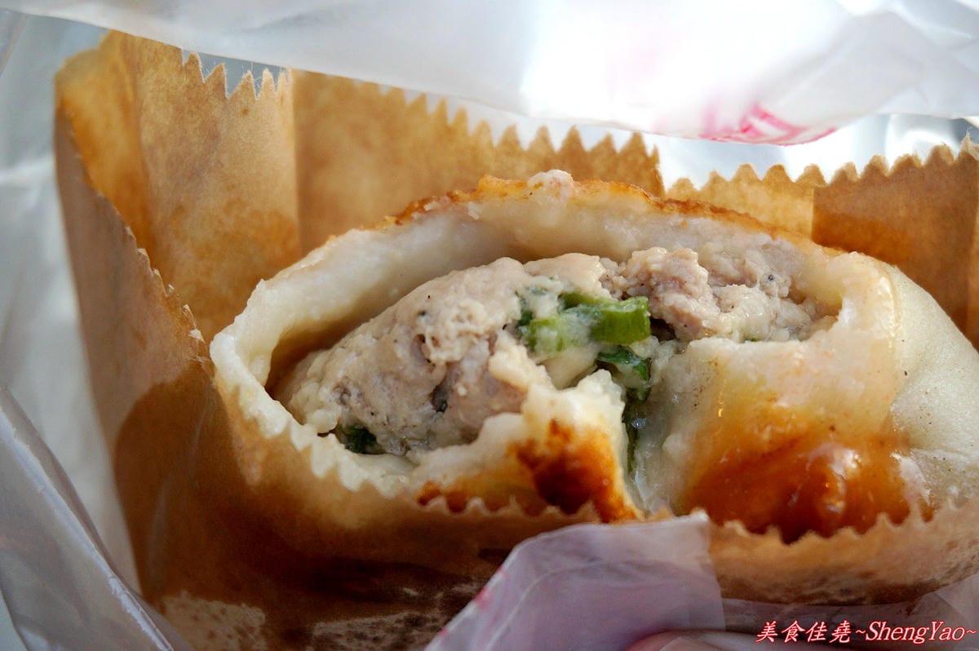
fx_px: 1712
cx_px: 490
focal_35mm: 63
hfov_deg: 31.9
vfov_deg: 21.5
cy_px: 326
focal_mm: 42
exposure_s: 1/160
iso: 400
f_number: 5.6
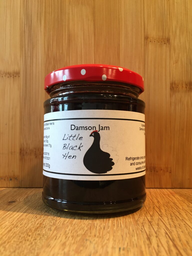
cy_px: 128
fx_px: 214
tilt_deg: +4.5
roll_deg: +0.2
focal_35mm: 29
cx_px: 96
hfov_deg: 48.2
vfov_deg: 61.7
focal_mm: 4.15
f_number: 2.2
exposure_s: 1/33
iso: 125
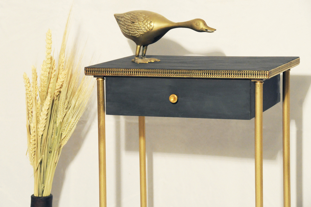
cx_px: 156
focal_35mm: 112
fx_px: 971
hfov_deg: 18.2
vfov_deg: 12.1
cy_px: 104
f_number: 10
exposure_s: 1/15
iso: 1250
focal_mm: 75
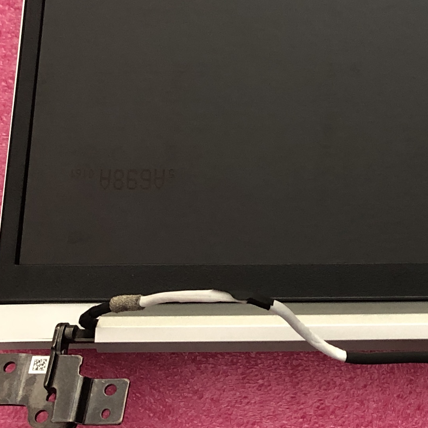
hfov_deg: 17.3
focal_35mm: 92
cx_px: 616
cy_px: 45
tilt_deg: -76.9
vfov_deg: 18.6
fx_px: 1287
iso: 80
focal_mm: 3.99
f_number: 1.8
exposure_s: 1/17
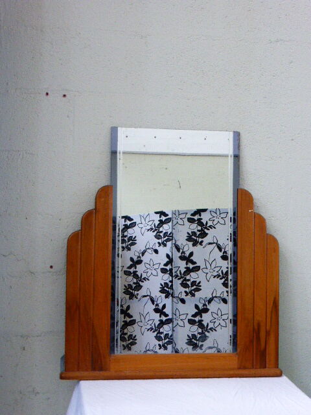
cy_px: 208
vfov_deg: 29.4
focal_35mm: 66
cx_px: 156
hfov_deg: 22.3
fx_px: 791
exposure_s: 1/25
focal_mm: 11.7
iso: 400
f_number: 4.9
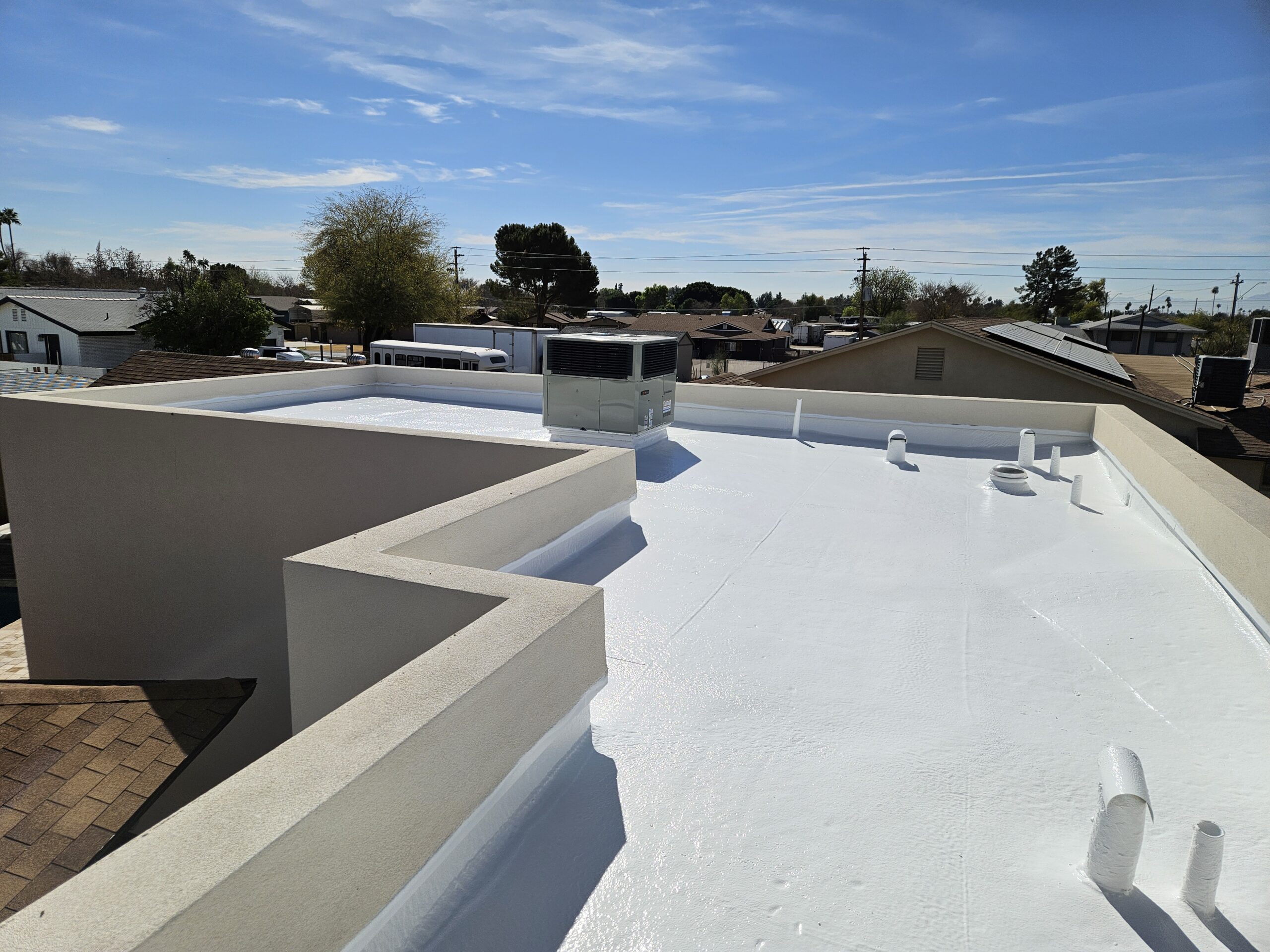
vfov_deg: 58.9
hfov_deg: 73.9
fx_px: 844
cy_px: 476
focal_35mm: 23
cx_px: 635
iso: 25
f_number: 1.8
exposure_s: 1/6780
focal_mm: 5.4
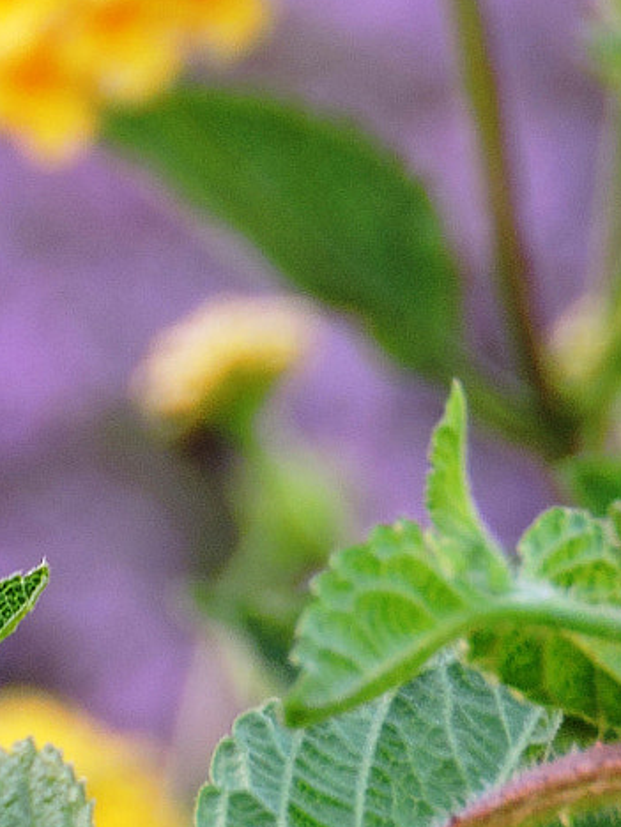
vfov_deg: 1.6
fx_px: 29445
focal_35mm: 1231
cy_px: 399
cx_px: -92
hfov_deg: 1.2
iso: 100
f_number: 5.6
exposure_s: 1/20
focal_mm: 64.5
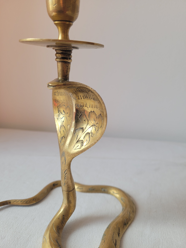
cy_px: 124
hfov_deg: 53.1
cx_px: 93
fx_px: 186
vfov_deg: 67.3
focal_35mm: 26
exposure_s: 1/135
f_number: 1.8
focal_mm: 5.4
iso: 40
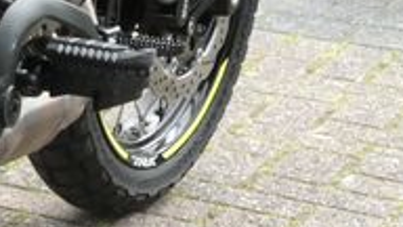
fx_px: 1667
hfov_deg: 12.9
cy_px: -50
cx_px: -239
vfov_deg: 7.7
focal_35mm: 156
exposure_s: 1/1000
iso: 800
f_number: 3.7
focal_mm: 7.8
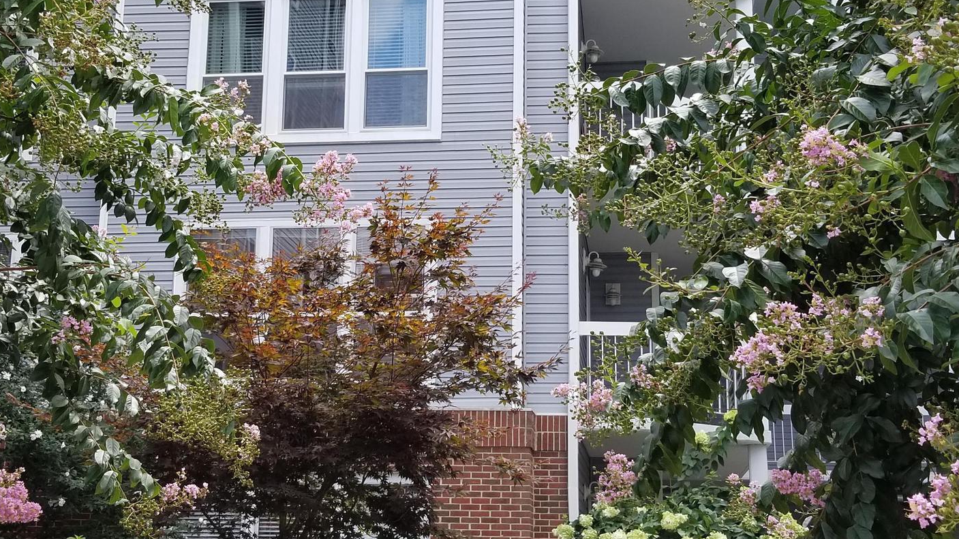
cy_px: 223
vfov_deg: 40.0
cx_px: 470
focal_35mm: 29
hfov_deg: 66.1
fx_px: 737
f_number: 1.7
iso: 50
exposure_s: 1/526
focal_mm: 4.25
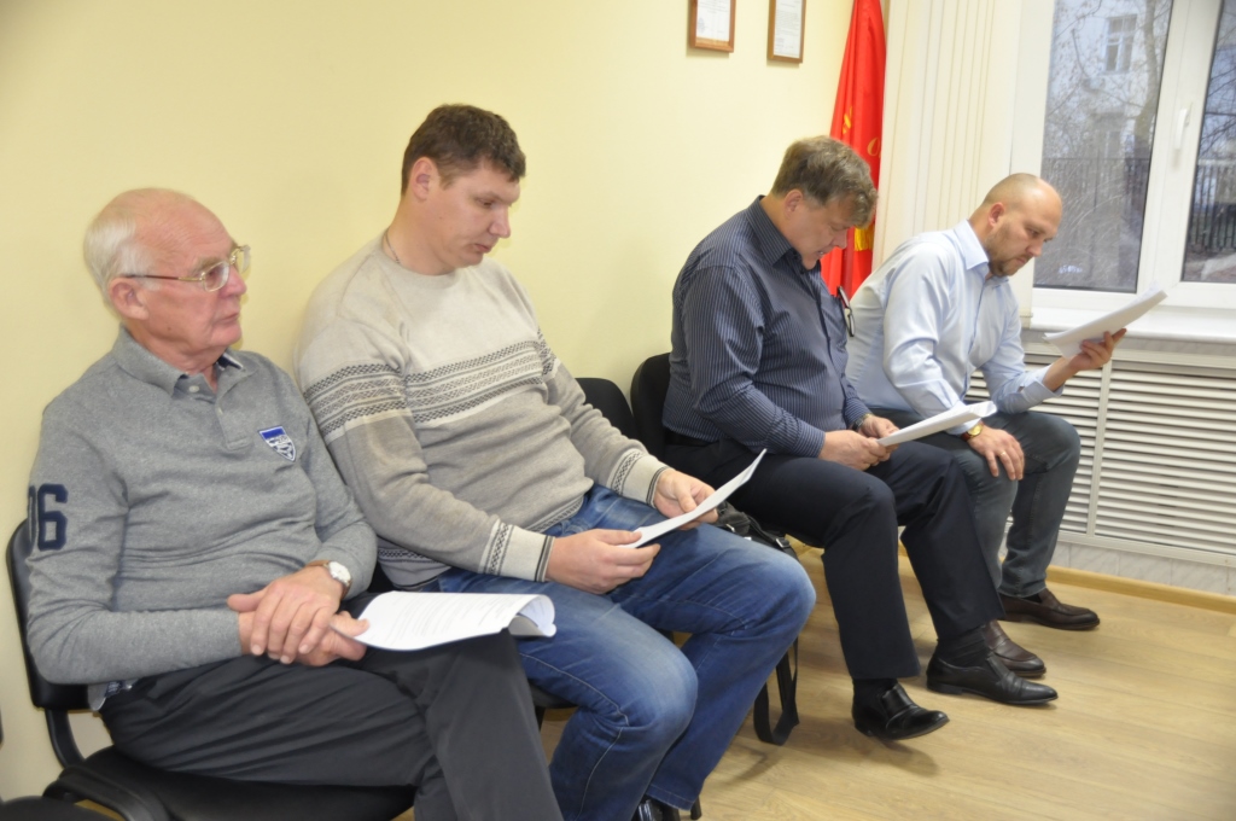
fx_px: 1337
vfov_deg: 34.1
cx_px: 618
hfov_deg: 49.6
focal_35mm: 39
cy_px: 410
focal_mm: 26
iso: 1000
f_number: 4.5
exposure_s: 1/40
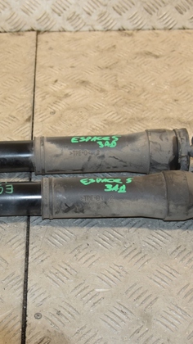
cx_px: 36
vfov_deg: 31.4
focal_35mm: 67
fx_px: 610
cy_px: 173
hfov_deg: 17.8
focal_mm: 28
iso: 800
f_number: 5.6
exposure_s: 1/200
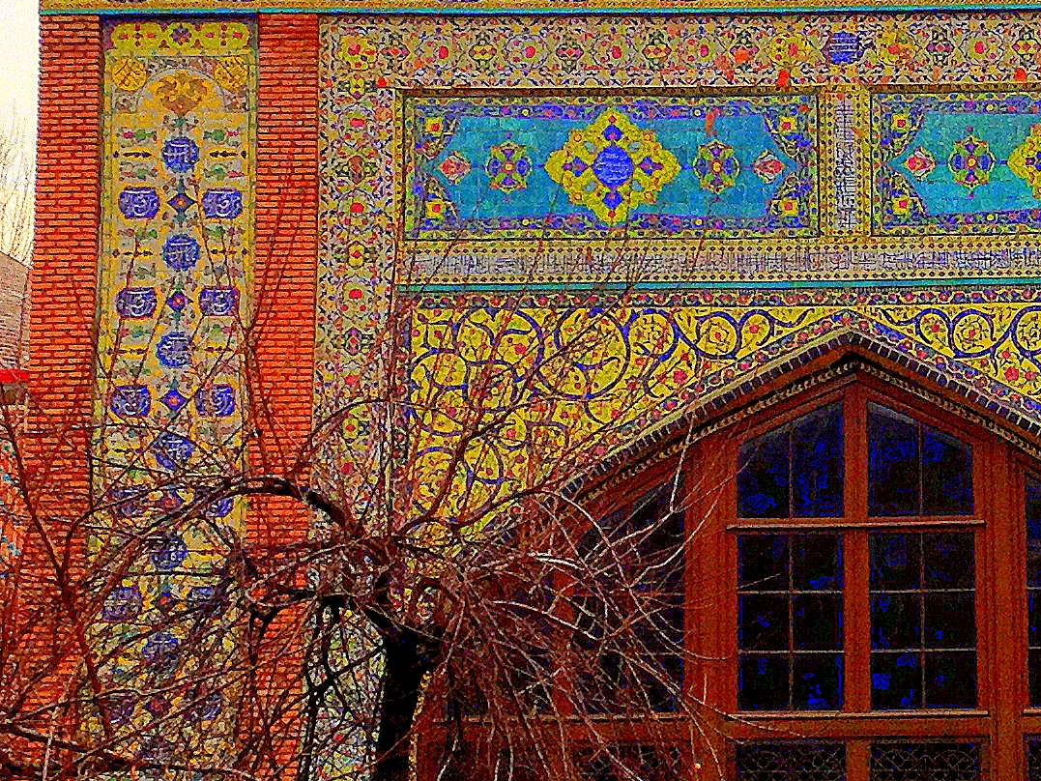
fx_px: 3008
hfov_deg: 19.4
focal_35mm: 100
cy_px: 357
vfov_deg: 14.8
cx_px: 882
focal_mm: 4.13
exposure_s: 1/231
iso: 50
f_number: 2.4
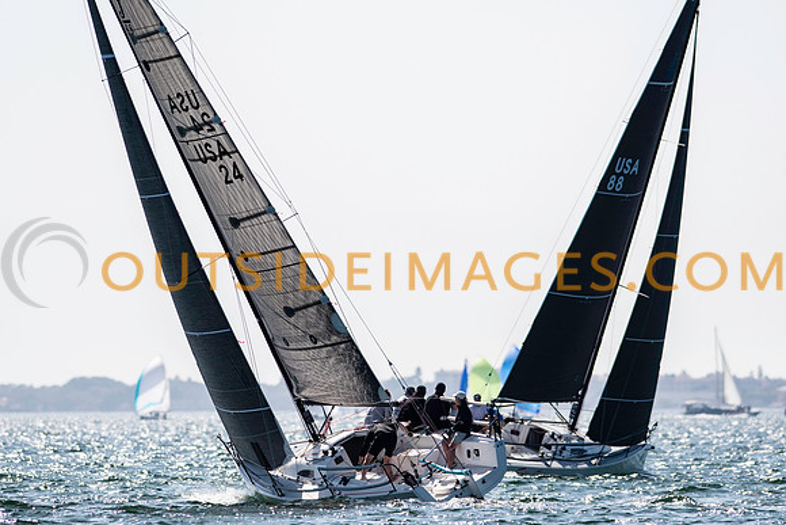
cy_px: 286
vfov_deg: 2.7
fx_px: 10957
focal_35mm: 502
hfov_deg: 4.1
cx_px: 357
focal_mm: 300
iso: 200
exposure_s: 1/4000
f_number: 5
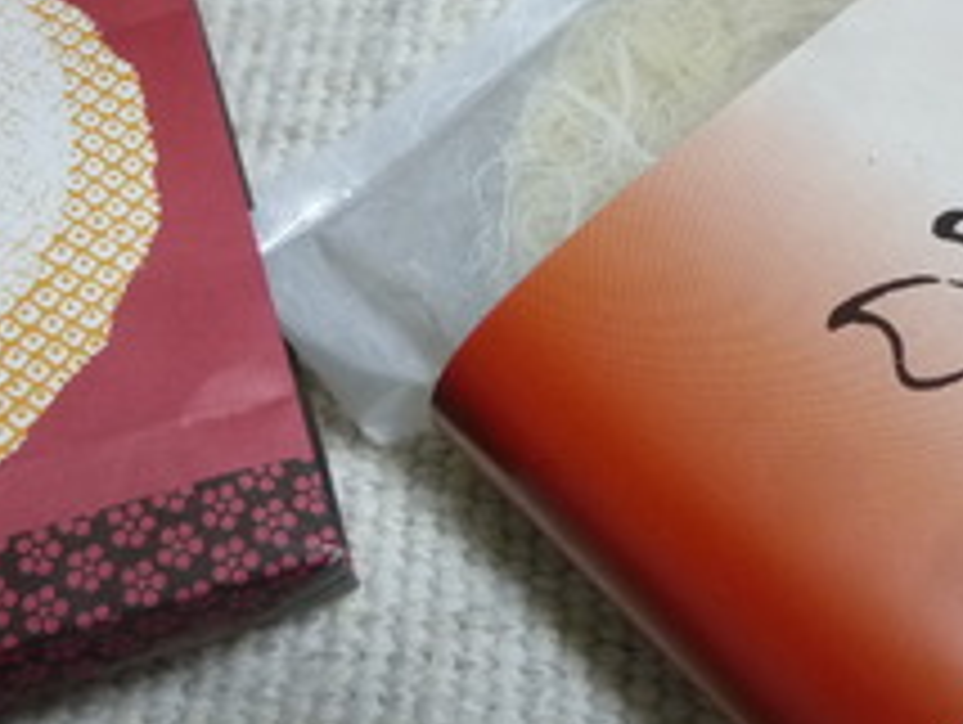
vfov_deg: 29.7
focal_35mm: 49
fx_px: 1365
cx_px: 432
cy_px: 344
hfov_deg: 38.8
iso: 320
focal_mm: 4.5
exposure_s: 1/30
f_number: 3.3
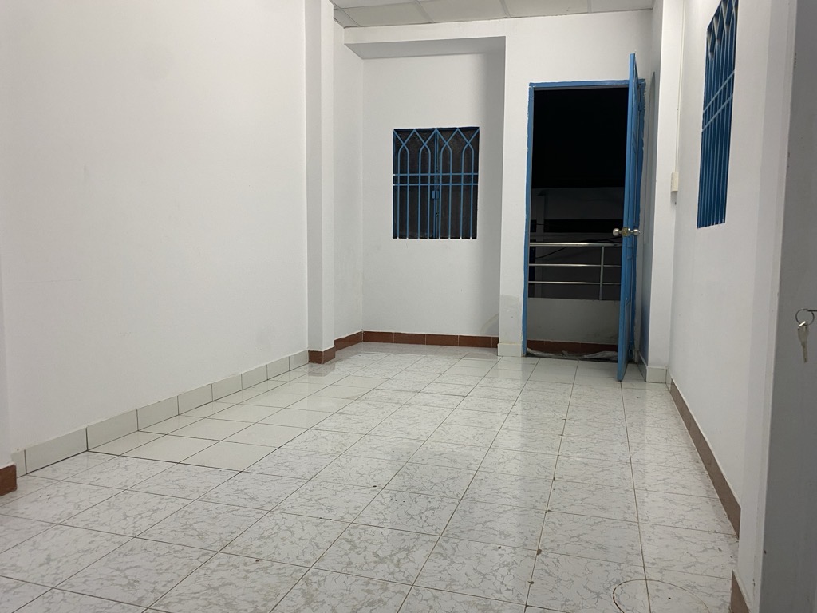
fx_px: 614
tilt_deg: -5.0
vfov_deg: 53.1
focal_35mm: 26
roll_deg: -1.0
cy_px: 306
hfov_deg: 67.3
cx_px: 408
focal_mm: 4.25
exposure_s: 1/50
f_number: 1.8
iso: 64
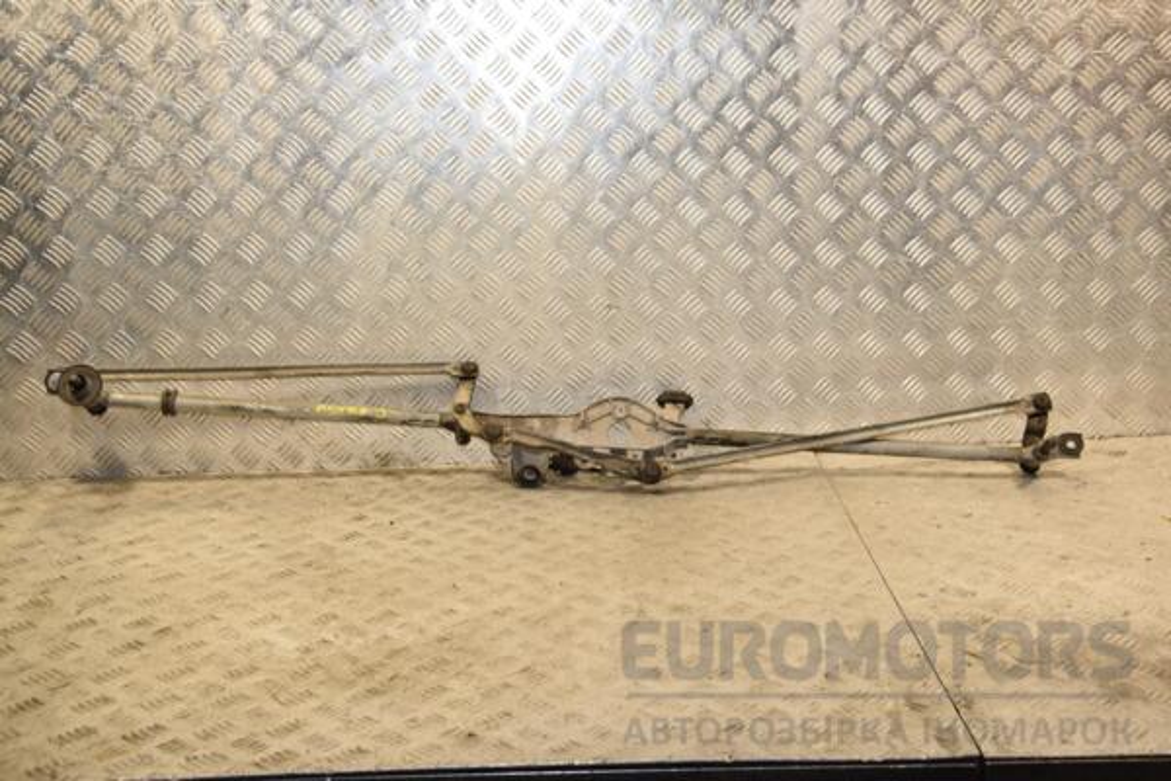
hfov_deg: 41.1
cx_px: 586
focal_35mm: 48
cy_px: 390
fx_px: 1561
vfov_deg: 28.1
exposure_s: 1/200
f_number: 6.3
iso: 800
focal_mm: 32
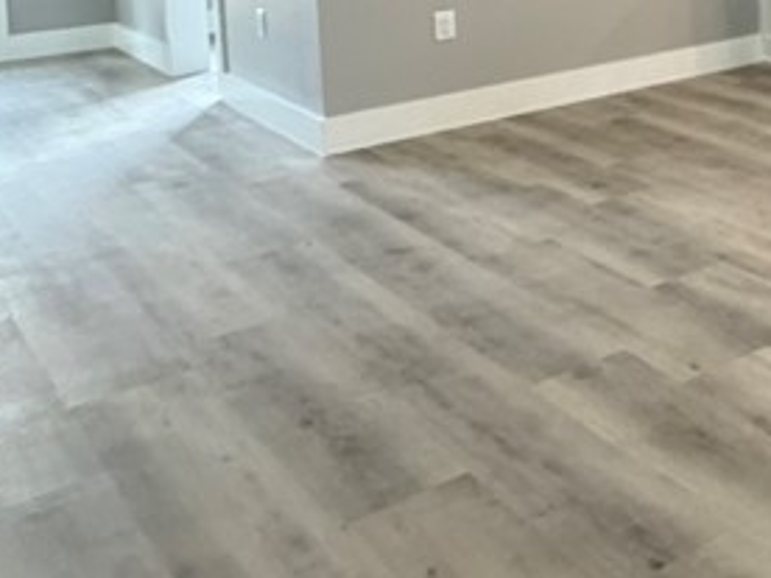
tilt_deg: -2.8
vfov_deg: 25.0
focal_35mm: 52
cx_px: 1187
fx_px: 1158
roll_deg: +1.3
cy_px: -134
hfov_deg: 25.9
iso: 400
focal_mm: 2.22
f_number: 2.2
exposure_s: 1/60
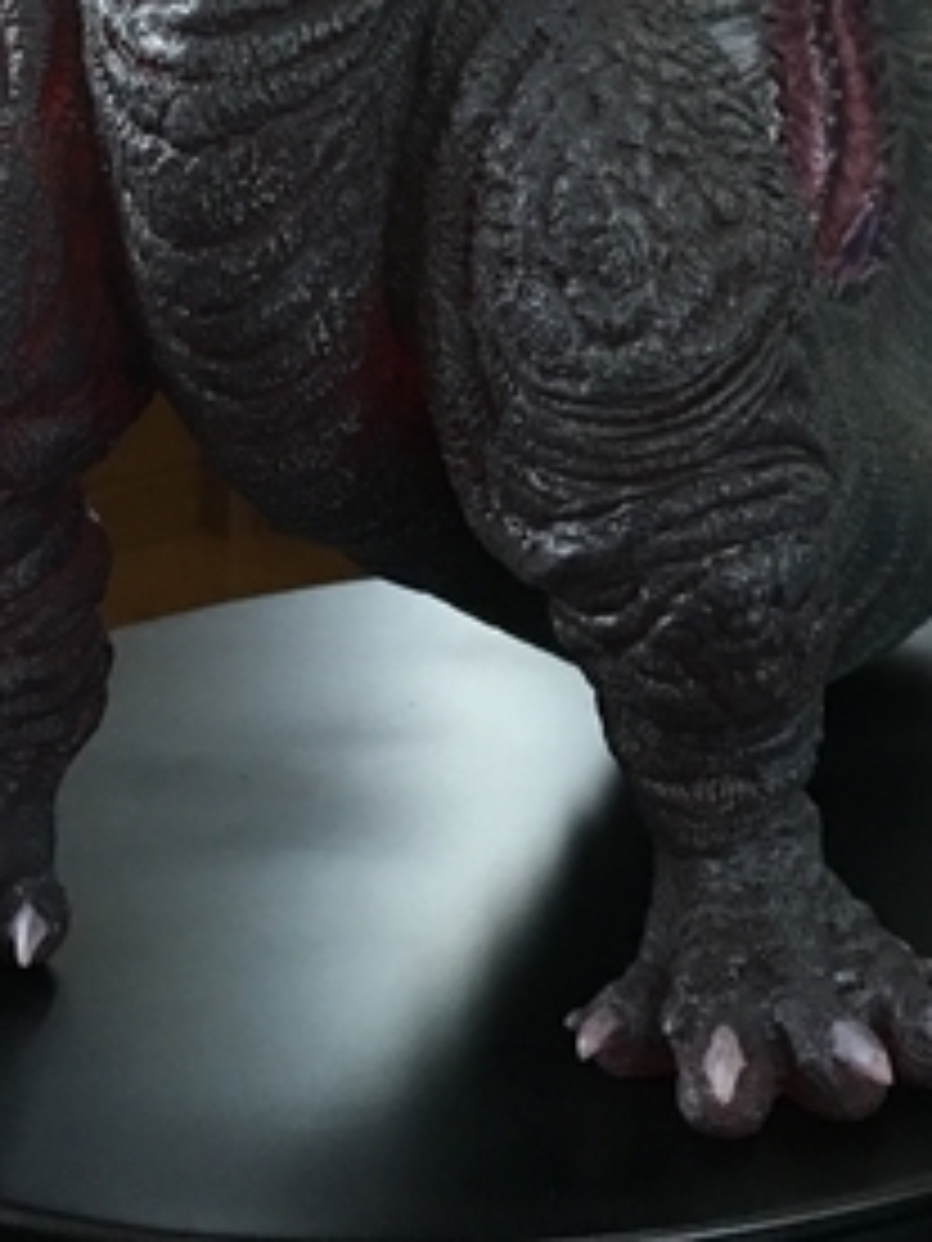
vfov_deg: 21.6
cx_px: 554
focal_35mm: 84
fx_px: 3015
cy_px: -252
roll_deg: +0.0
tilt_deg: +1.0
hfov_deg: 17.6
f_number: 2.2
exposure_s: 1/15
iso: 80
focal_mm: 4.15
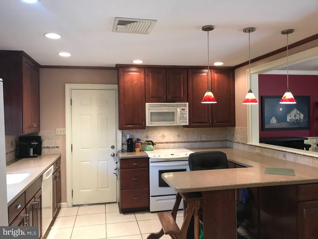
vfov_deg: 49.7
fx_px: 257
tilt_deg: +1.6
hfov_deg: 63.4
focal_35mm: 28
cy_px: 120
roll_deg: +1.4
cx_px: 159
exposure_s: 1/20
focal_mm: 3.99
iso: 40
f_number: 1.8
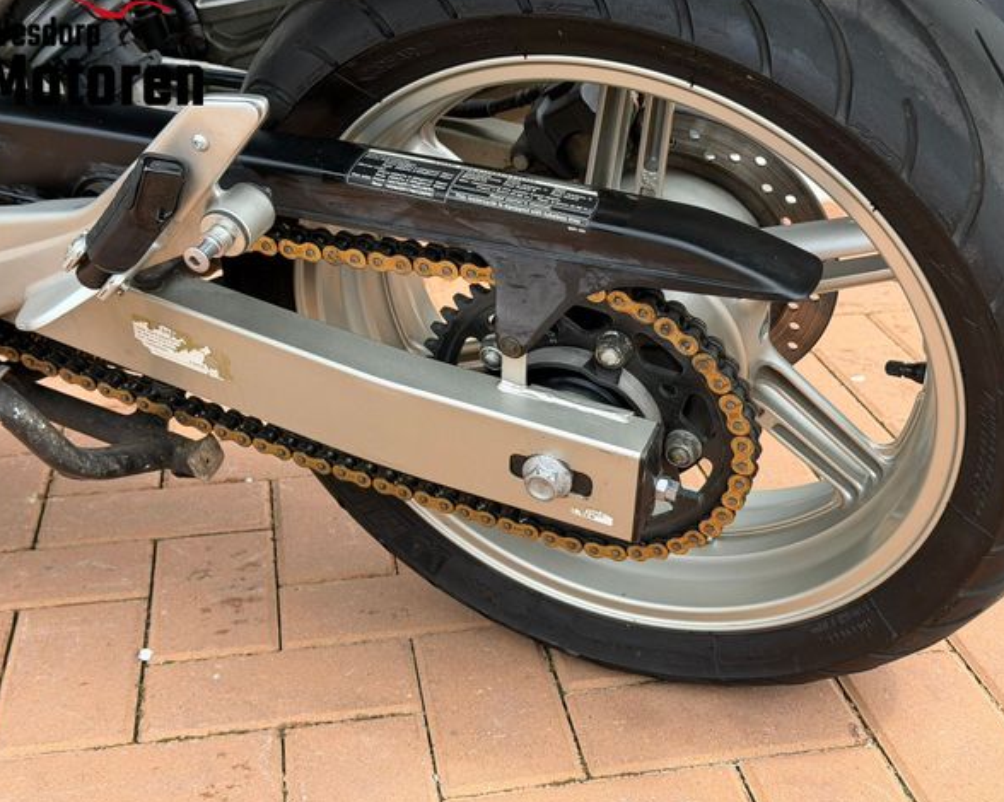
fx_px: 1515
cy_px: 401
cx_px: 531
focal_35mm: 51
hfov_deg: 36.7
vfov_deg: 29.7
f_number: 1.78
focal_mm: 6.76
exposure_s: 1/987
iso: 64
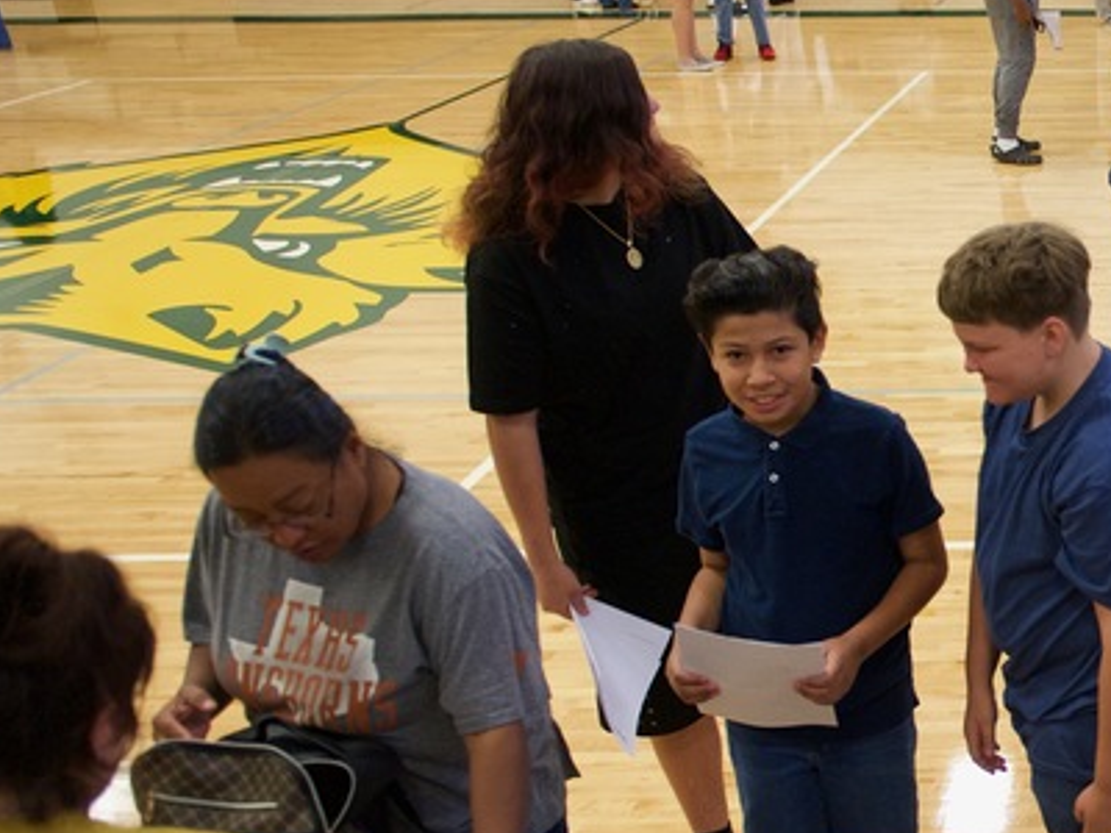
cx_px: 1397
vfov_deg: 24.7
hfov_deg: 27.8
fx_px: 1894
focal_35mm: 59
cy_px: 523
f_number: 2.8
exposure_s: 1/200
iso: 2000
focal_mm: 24
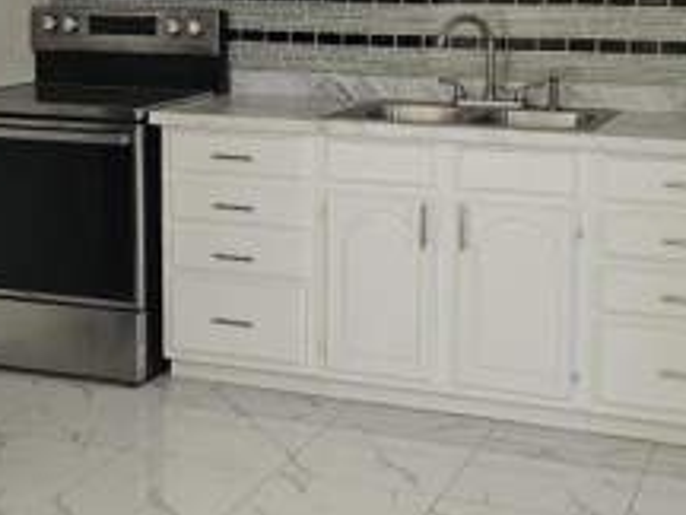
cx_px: 311
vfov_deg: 21.5
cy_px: 137
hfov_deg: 28.5
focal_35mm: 68
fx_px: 1348
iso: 80
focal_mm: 5.4
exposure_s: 1/120
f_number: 1.8
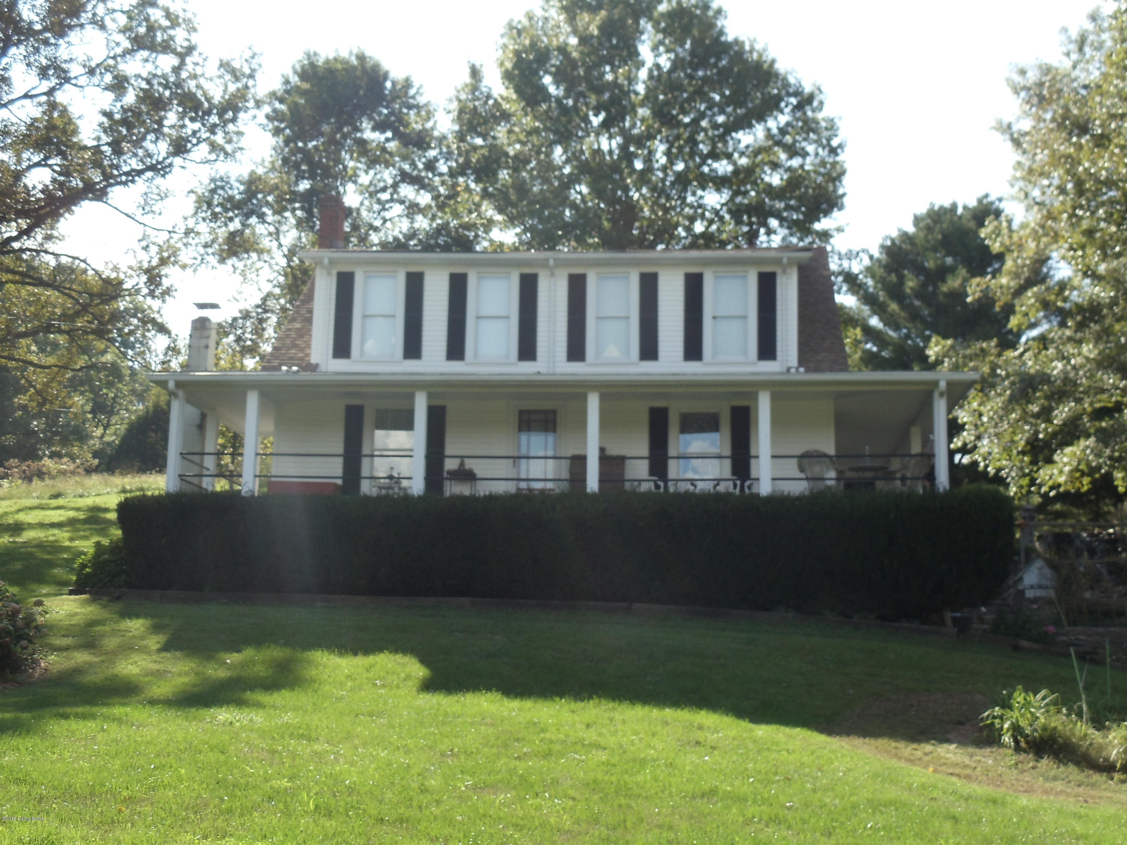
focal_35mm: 61
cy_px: 422
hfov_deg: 31.7
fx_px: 1986
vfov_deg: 24.0
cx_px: 564
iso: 100
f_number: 4.1
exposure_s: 1/400
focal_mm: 8.3
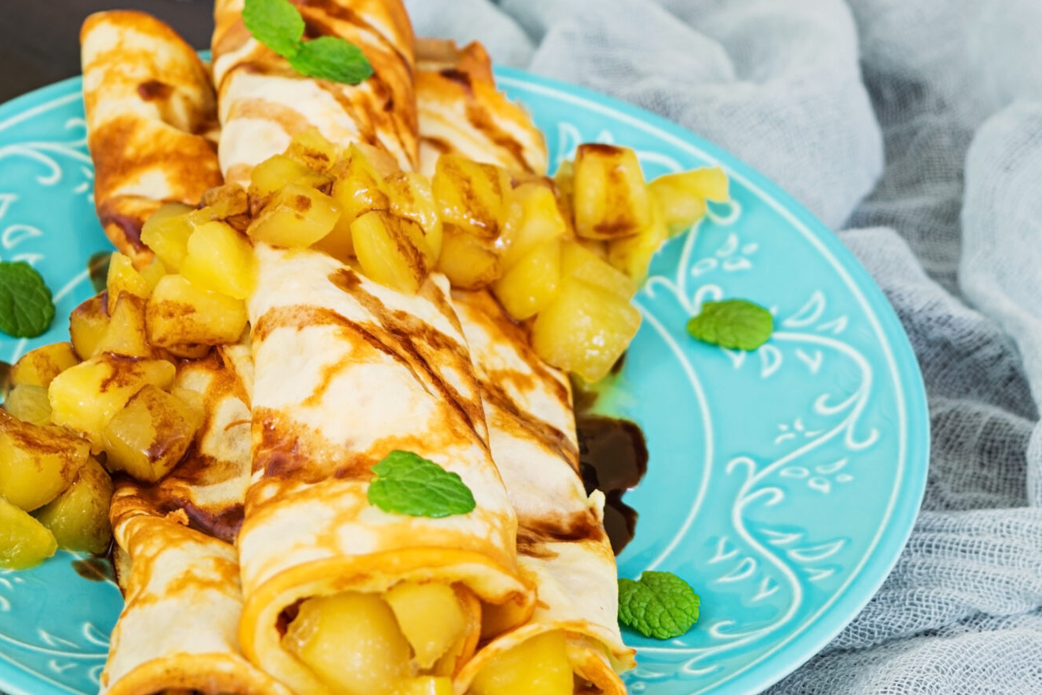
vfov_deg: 12.2
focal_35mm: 112
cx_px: 510
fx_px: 3242
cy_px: 310
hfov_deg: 18.3
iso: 100
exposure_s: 1/100
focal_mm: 48
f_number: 6.3
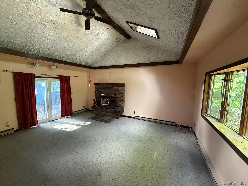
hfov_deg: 102.1
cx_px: 124
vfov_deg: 85.7
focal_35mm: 14
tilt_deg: -5.0
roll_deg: -1.0
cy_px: 93
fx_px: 100
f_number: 2.2
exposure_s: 1/60
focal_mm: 2.22
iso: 400
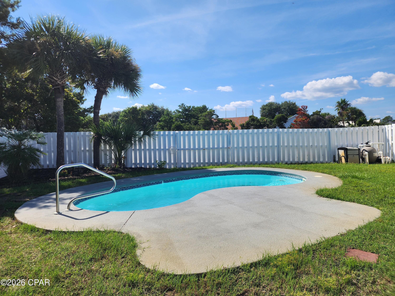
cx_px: 198
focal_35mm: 23
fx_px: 262
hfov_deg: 73.9
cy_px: 148
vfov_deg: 58.9
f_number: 1.8
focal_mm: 6.4
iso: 12
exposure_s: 1/1245
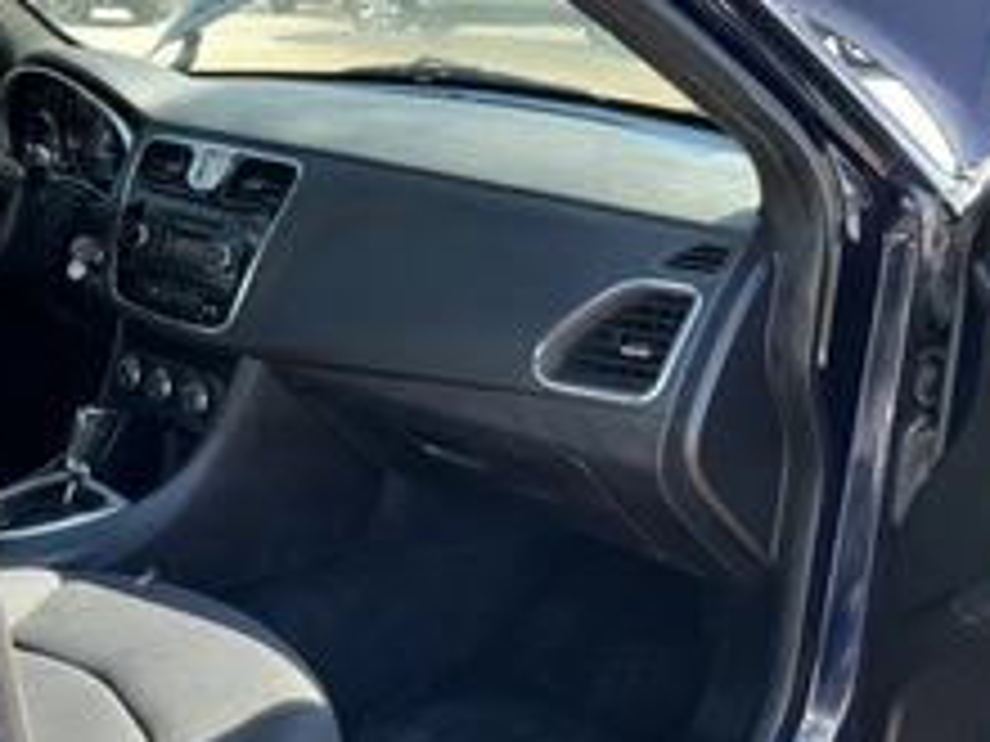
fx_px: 1459
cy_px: 495
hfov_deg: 37.3
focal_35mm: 51
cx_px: 369
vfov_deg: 28.4
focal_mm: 3
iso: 32
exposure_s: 1/122
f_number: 1.8
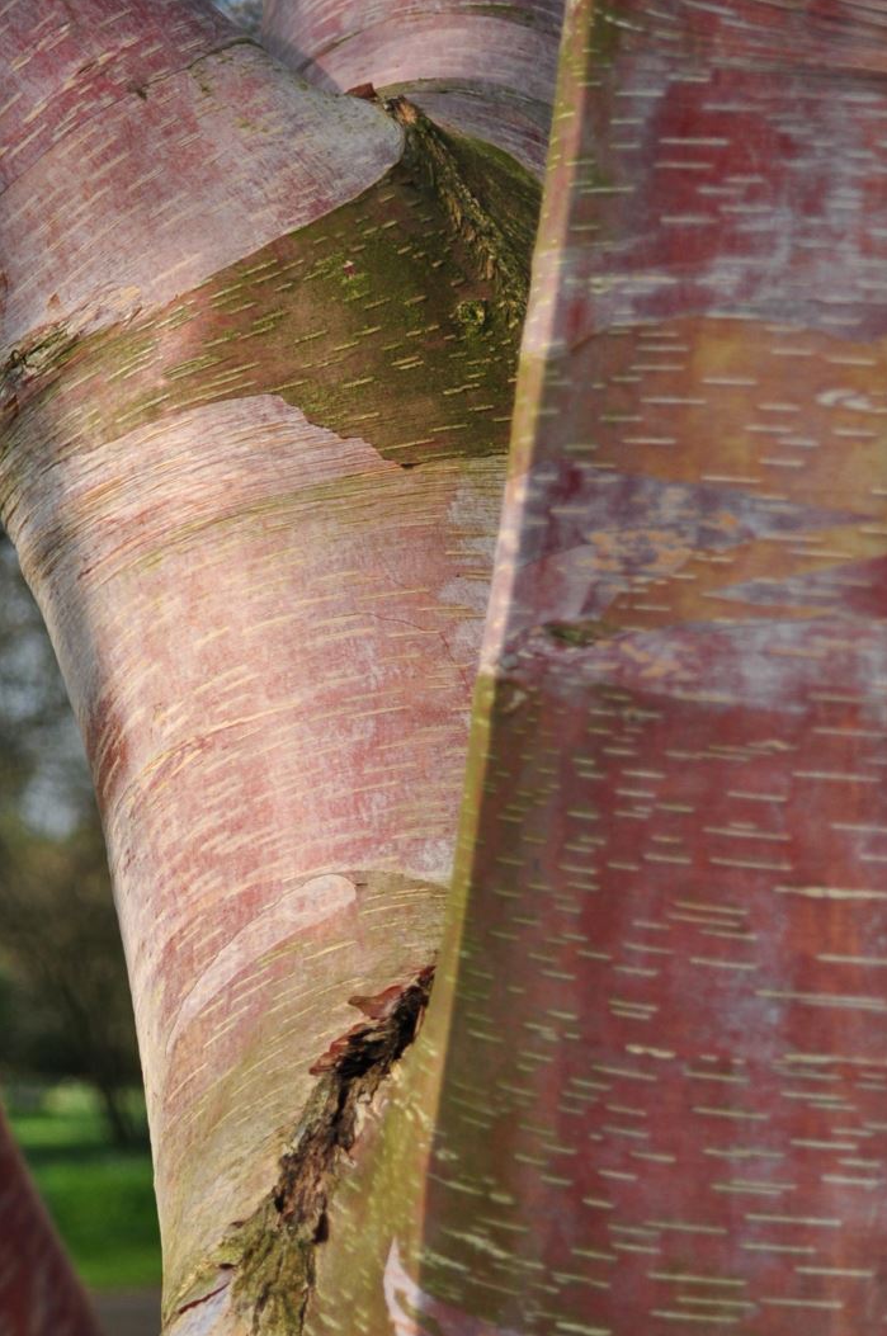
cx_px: 386
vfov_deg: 18.6
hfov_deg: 12.5
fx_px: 4040
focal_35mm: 109
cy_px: 1121
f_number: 5
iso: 200
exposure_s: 1/800
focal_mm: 36
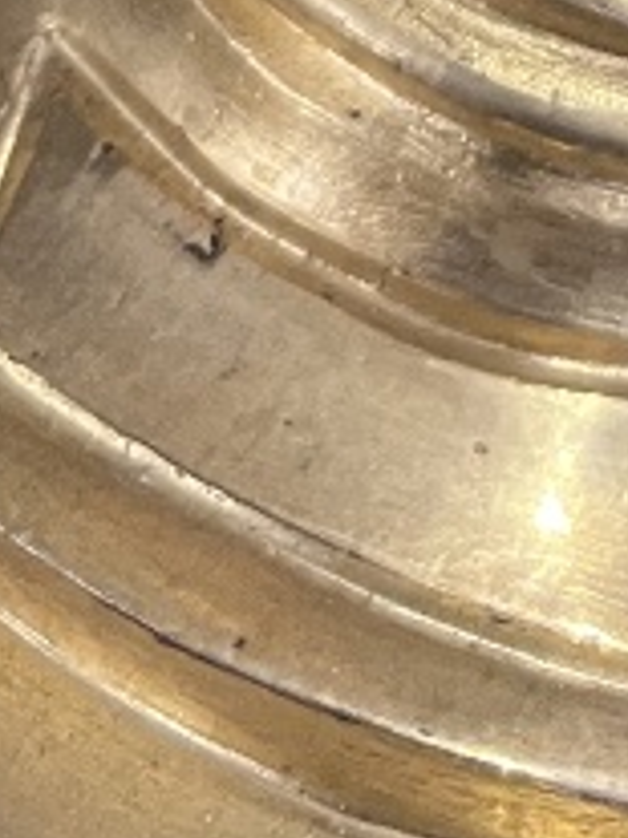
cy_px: -1073
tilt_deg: -17.0
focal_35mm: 151
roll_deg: -1.2
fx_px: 3656
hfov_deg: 9.6
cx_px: 928
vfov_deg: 11.2
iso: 320
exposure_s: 1/50
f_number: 1.6
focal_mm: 5.1
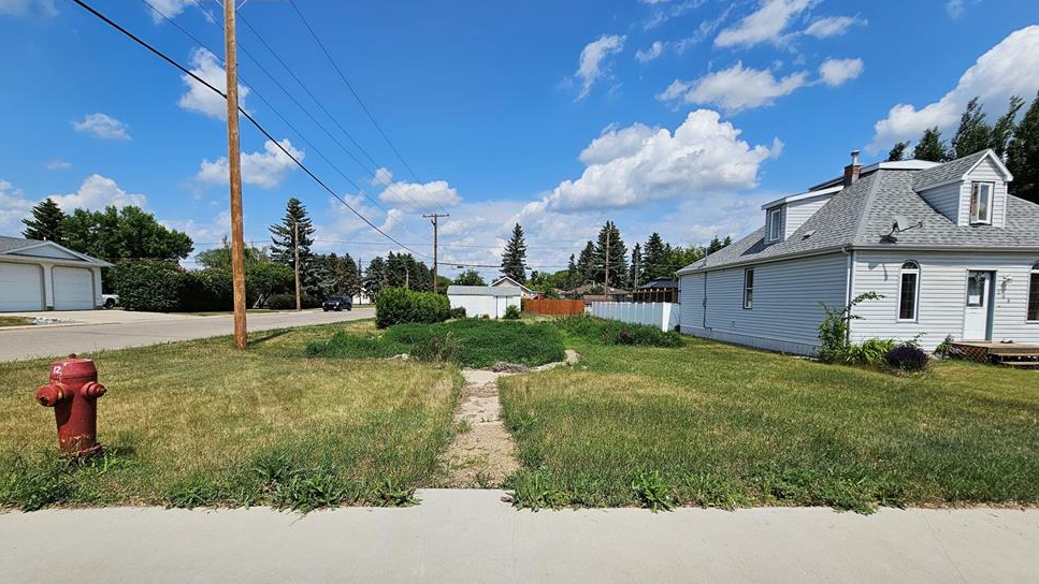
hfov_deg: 103.0
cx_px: 504
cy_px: 336
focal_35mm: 15
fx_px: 413
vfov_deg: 70.1
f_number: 2.2
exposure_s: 1/4679
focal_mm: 2.2
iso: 50
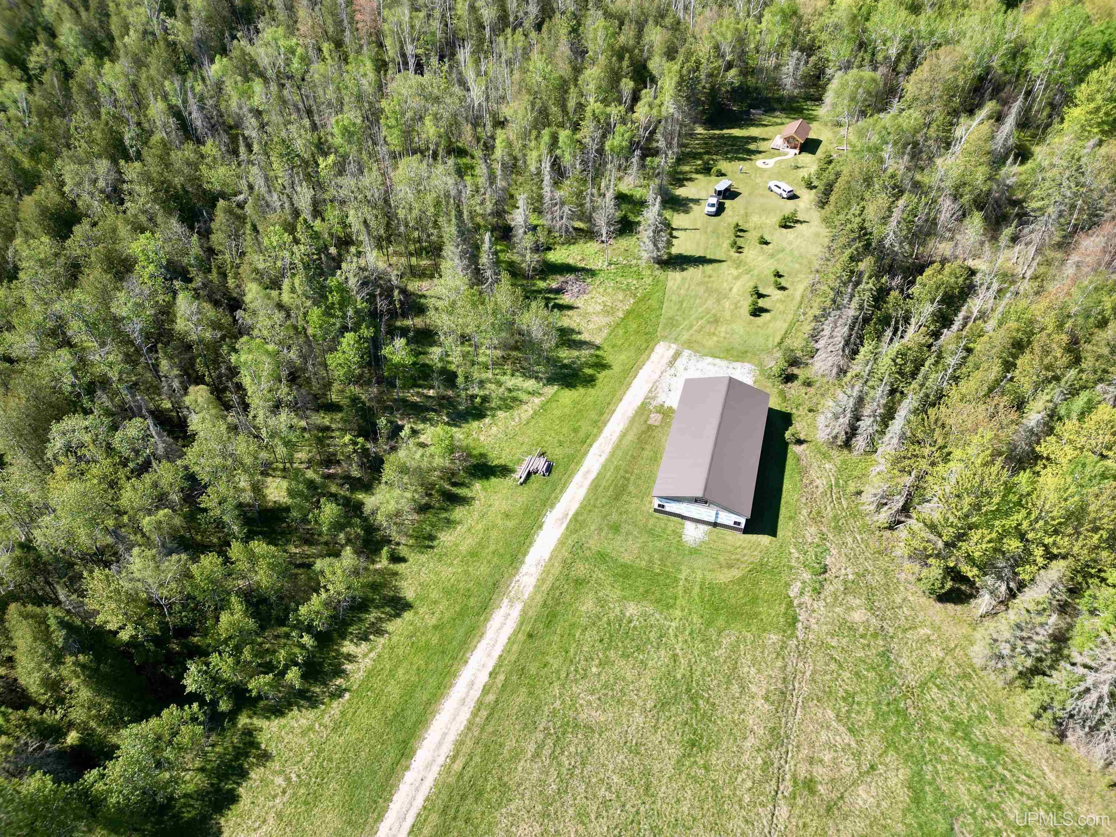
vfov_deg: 56.8
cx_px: 558
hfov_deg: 71.6
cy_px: 418
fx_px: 774
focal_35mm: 24
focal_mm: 6.72
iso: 110
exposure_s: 1/1000
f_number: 1.7
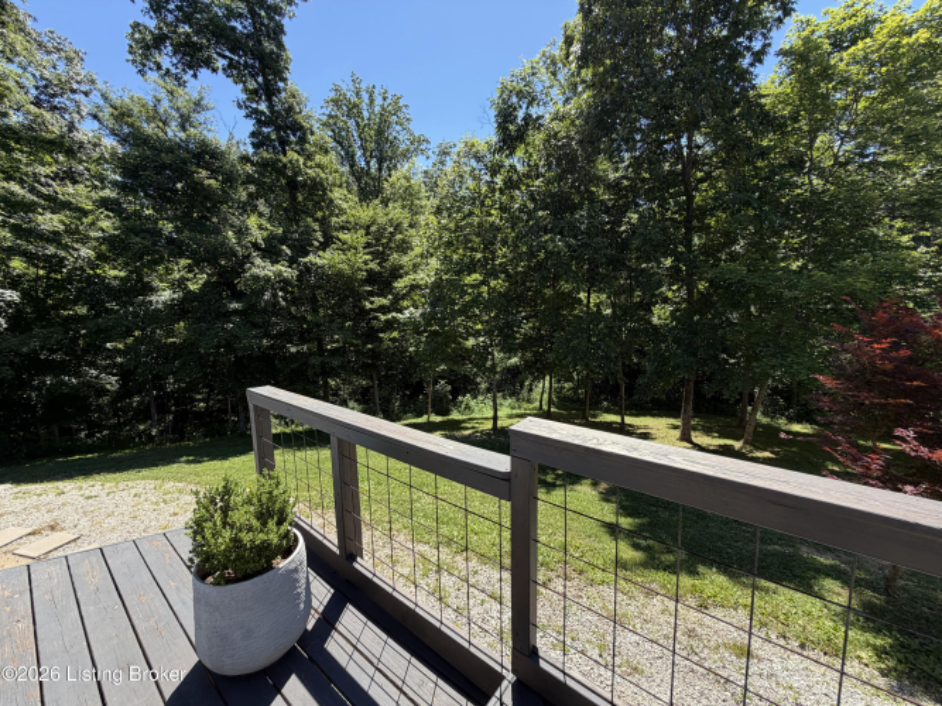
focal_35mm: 14
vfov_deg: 85.7
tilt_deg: -6.9
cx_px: 471
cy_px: 353
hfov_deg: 102.1
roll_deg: +0.9
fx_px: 381
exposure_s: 1/518
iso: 40
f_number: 2.2
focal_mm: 2.22
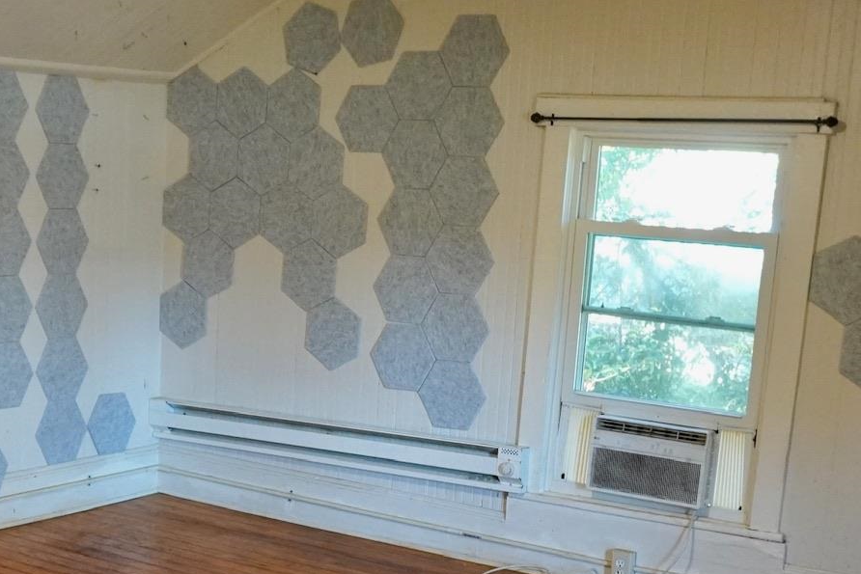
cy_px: 447
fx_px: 1483
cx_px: 305
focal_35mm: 62
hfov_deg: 32.2
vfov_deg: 21.7
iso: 2000
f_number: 3.5
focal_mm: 16
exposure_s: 1/160
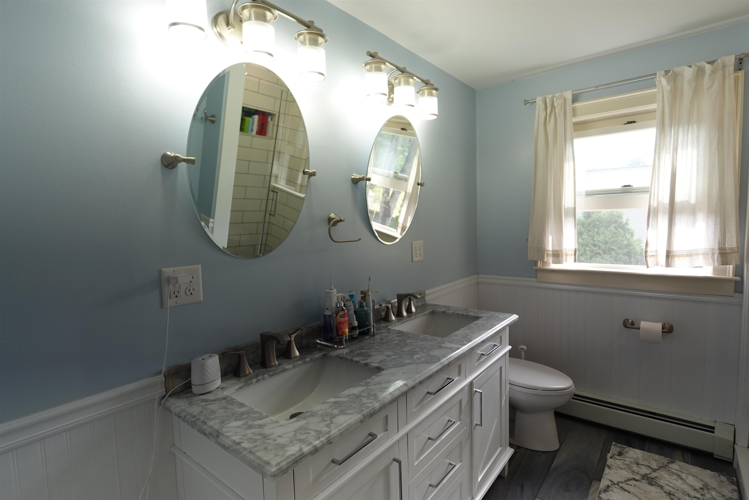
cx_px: 374
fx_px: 374
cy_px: 250
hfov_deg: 90.0
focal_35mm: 18
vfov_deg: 67.4
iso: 125
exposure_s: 1/250
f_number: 1.8
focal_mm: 6.9
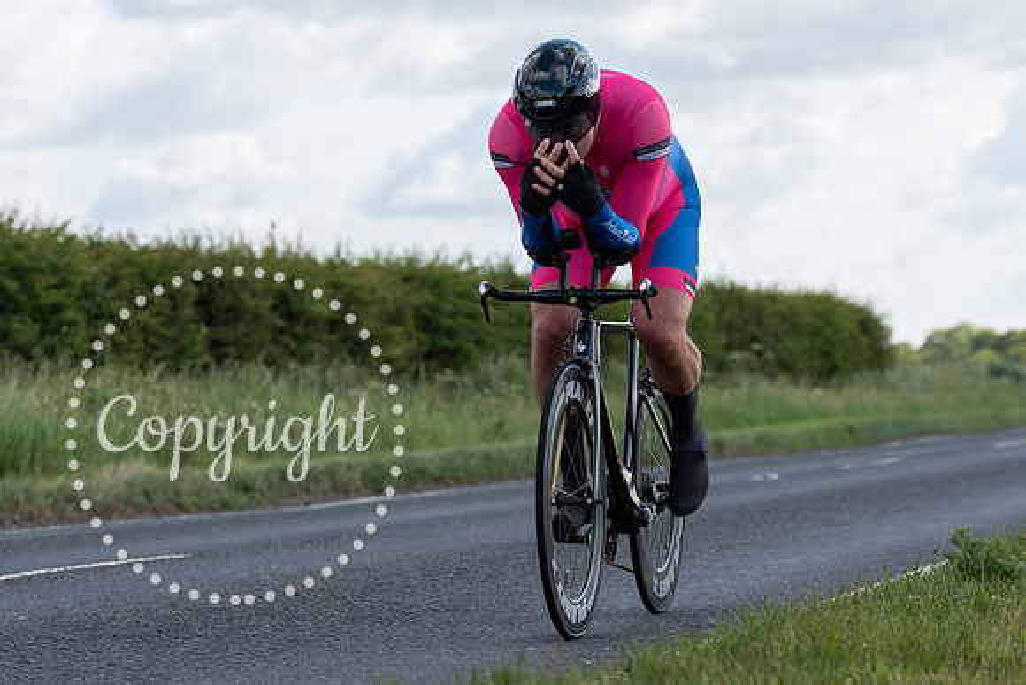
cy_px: 332
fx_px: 3696
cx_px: 544
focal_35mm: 130
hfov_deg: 15.8
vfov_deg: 10.6
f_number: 3.5
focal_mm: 76
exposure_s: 1/1000
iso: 100
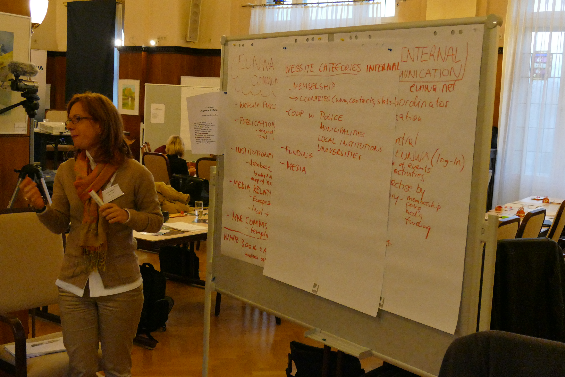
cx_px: 282
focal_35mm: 45
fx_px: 706
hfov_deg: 43.6
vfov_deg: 29.9
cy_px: 188
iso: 3200
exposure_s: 1/125
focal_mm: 16.49
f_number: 3.2
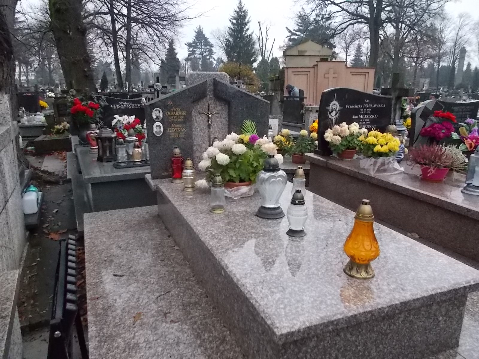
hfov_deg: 67.3
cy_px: 180
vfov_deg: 53.1
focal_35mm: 26
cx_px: 240
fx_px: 360
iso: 400
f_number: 3.2
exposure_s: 1/400
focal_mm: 4.6
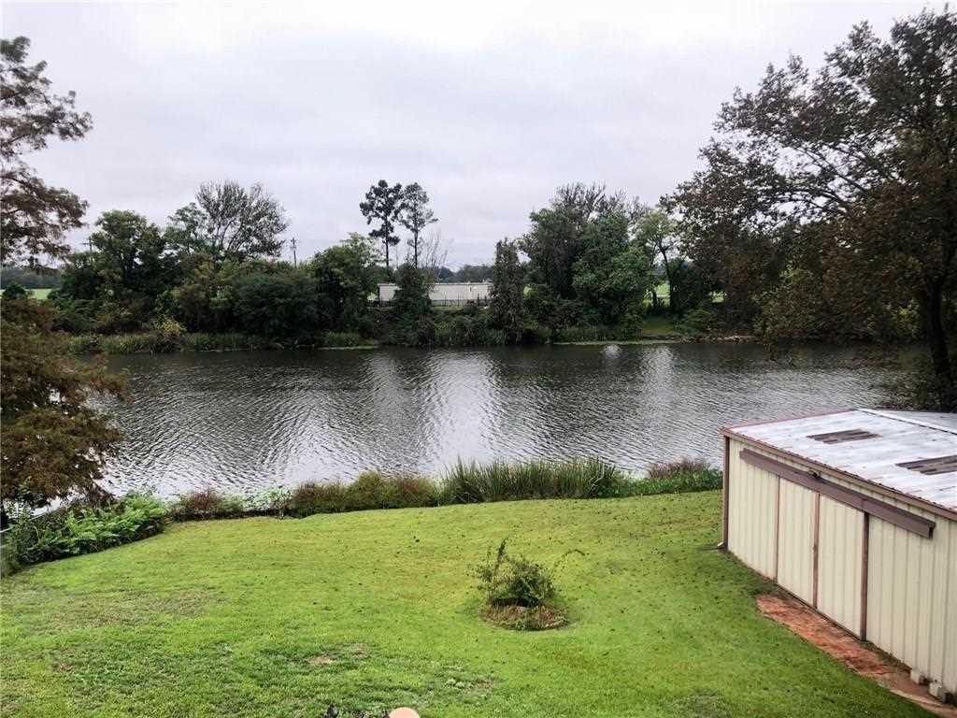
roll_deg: +0.8
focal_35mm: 28
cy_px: 359
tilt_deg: -7.2
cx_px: 478
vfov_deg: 49.7
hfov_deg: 63.4
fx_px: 774
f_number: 1.8
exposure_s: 1/120
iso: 50
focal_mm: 3.99
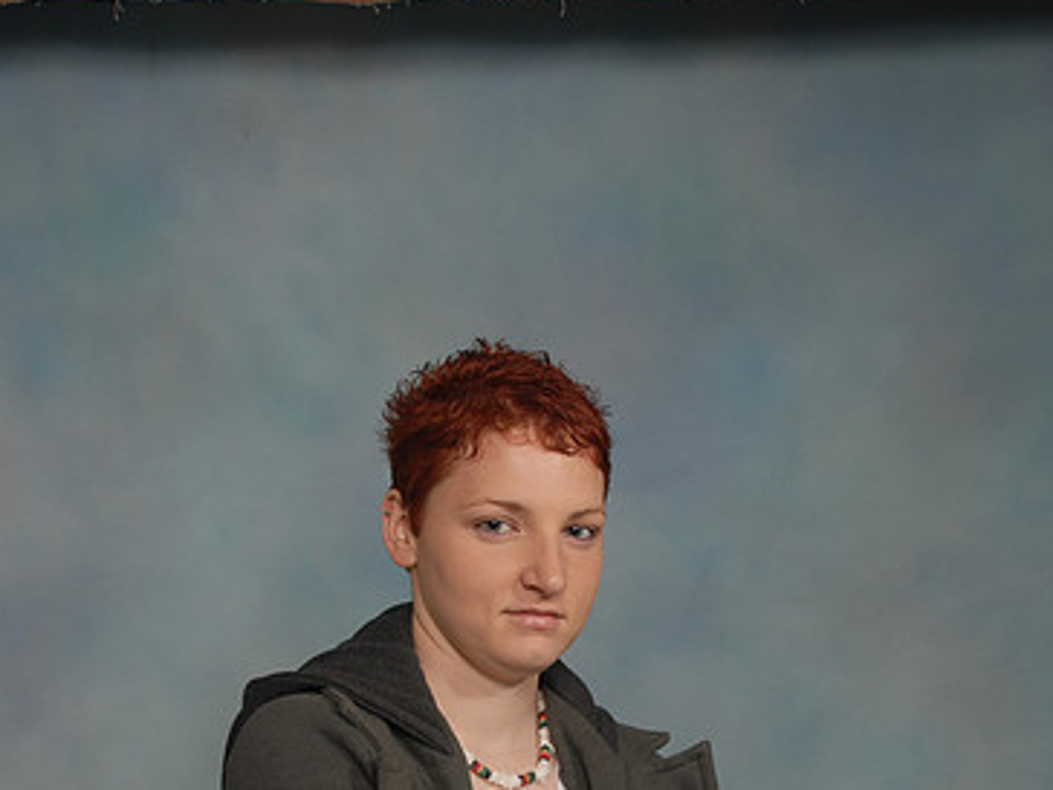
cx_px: 495
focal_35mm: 92
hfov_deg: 21.3
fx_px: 2799
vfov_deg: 15.7
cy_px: 825
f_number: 5.6
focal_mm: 40
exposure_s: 1/125
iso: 100
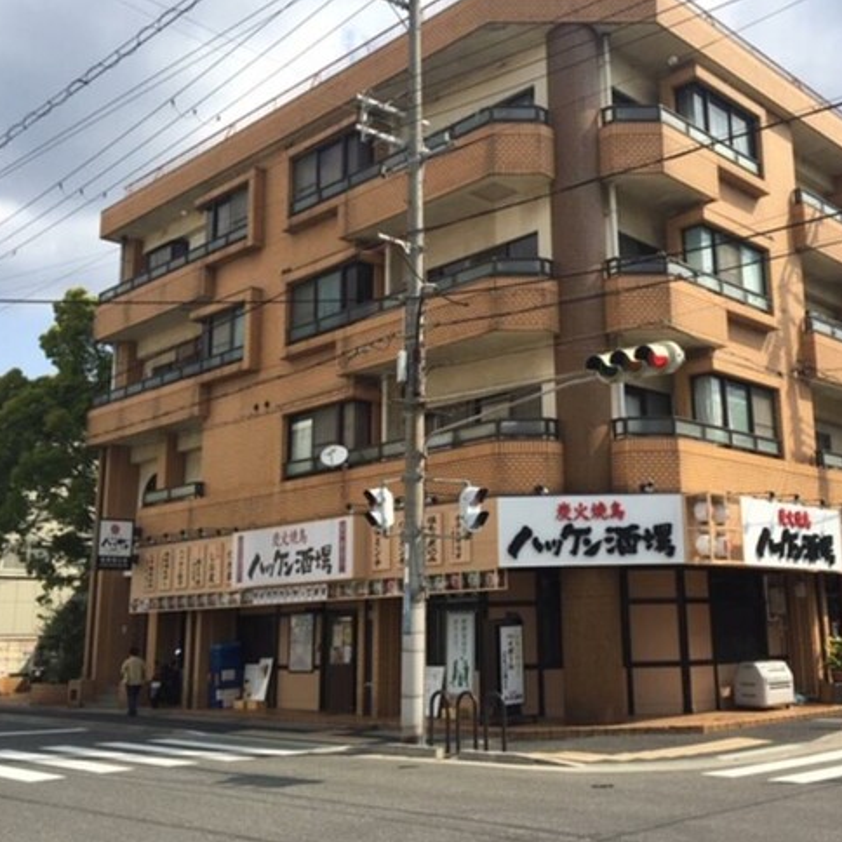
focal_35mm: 38
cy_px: 397
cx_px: 528
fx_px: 1046
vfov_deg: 43.8
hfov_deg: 43.5
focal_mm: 4.15
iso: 25
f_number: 2.2
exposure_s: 1/1709
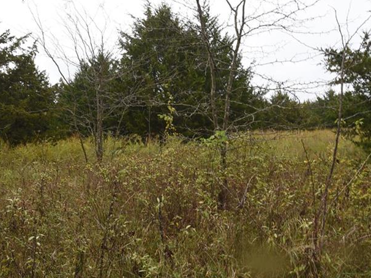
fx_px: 418
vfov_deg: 36.8
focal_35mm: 39
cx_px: 168
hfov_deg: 47.8
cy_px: 153
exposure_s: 1/60
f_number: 10
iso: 640
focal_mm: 24
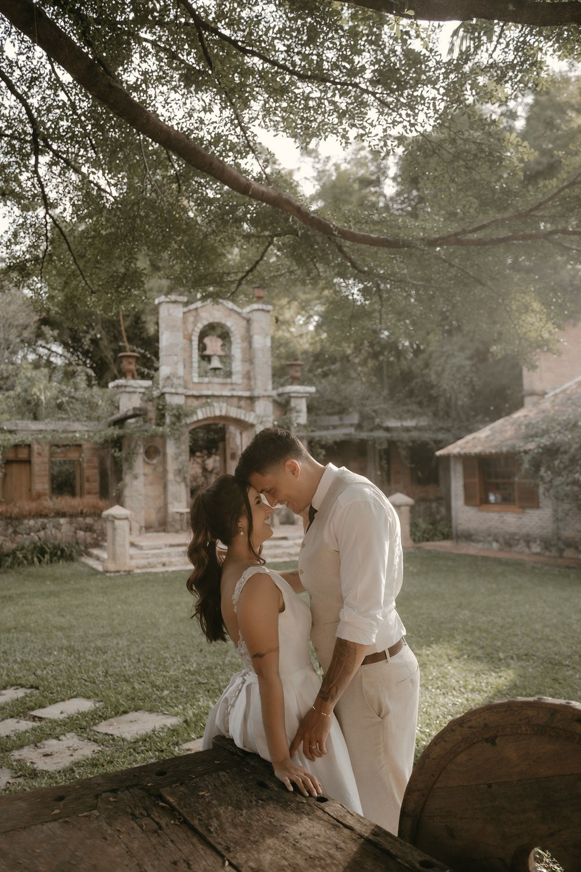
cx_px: 290
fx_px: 678
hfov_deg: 46.4
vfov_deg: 65.5
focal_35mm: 28
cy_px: 436
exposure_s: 1/160
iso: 50
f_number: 2.8
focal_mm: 28
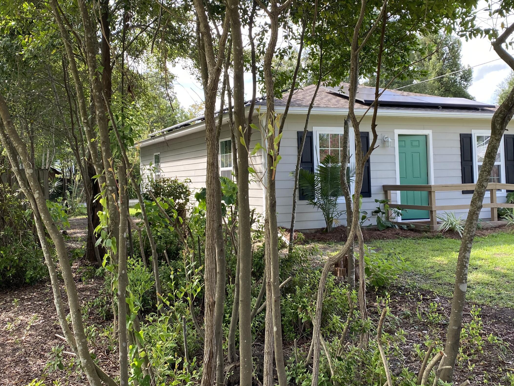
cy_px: 143
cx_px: 257
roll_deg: +0.7
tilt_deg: +3.8
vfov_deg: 38.4
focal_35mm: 37
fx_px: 549
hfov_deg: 50.1
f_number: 1.8
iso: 32
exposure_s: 1/354
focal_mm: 4.25
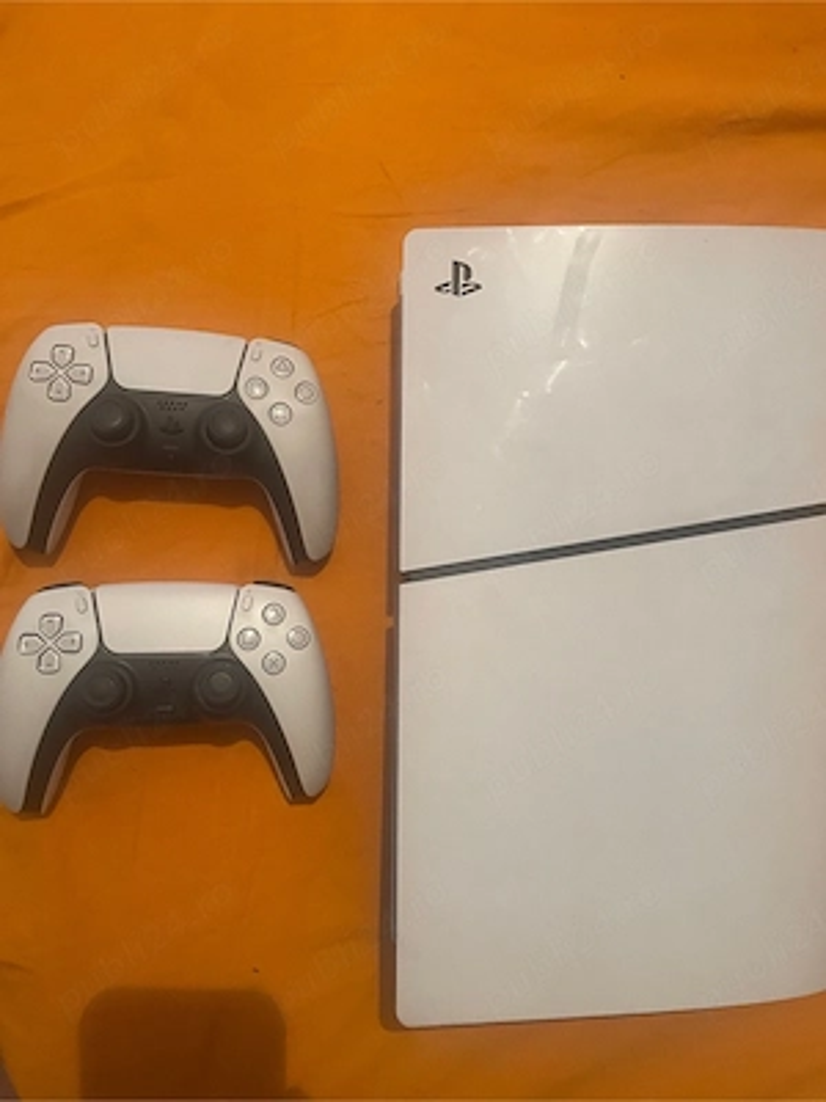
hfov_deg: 53.1
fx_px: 827
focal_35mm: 26
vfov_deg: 67.3
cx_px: 413
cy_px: 551
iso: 400
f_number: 1.6
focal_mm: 4.2
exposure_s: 1/50
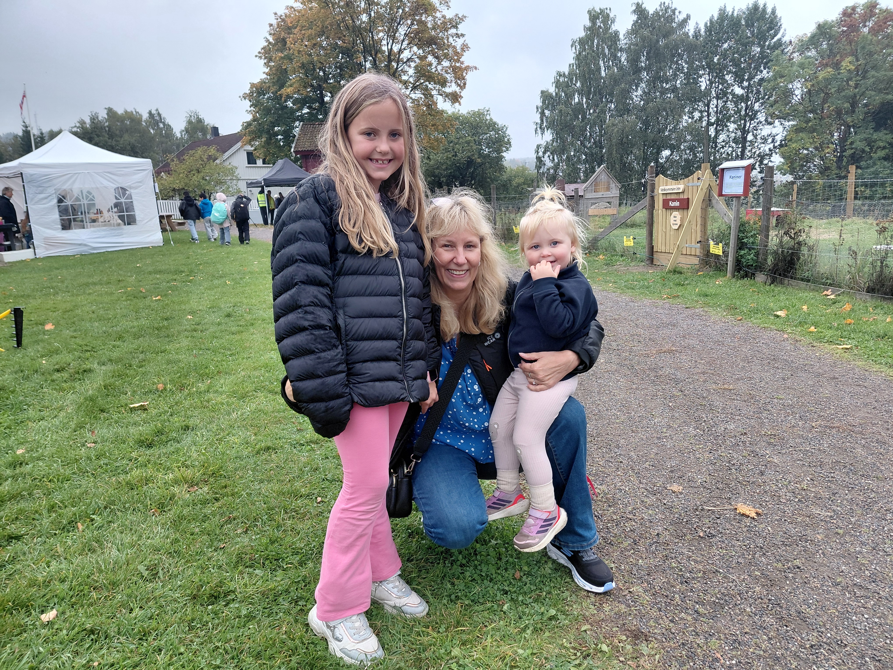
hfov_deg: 69.4
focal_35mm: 25
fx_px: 645
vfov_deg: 54.9
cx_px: 446
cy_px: 335
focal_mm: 4.69
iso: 50
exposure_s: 1/100
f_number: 1.8
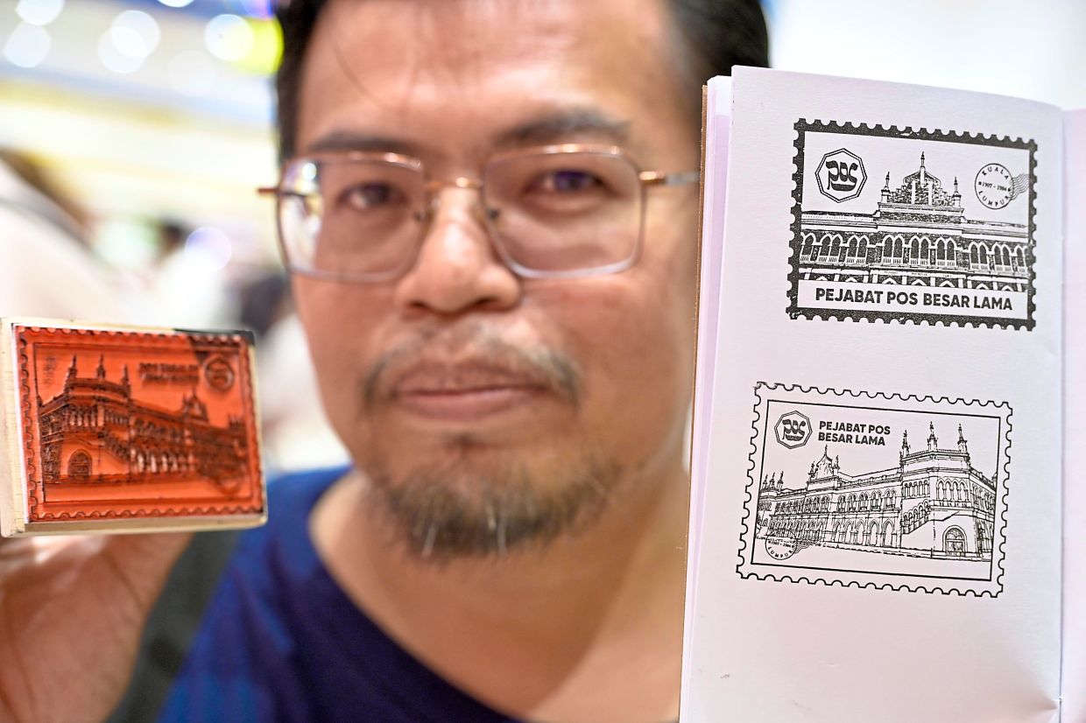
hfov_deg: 38.2
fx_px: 1568
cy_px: 362
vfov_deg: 26.0
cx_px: 543
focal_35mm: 52
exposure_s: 1/100
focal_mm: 52
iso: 1800
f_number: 4
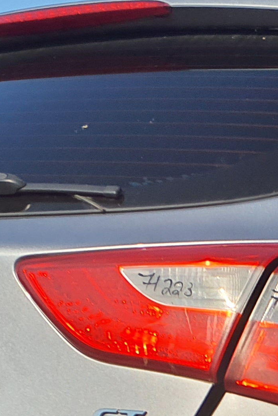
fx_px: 1274
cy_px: 571
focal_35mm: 110
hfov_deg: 12.2
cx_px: 343
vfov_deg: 17.2
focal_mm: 3.58
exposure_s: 1/2120
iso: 40
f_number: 1.9
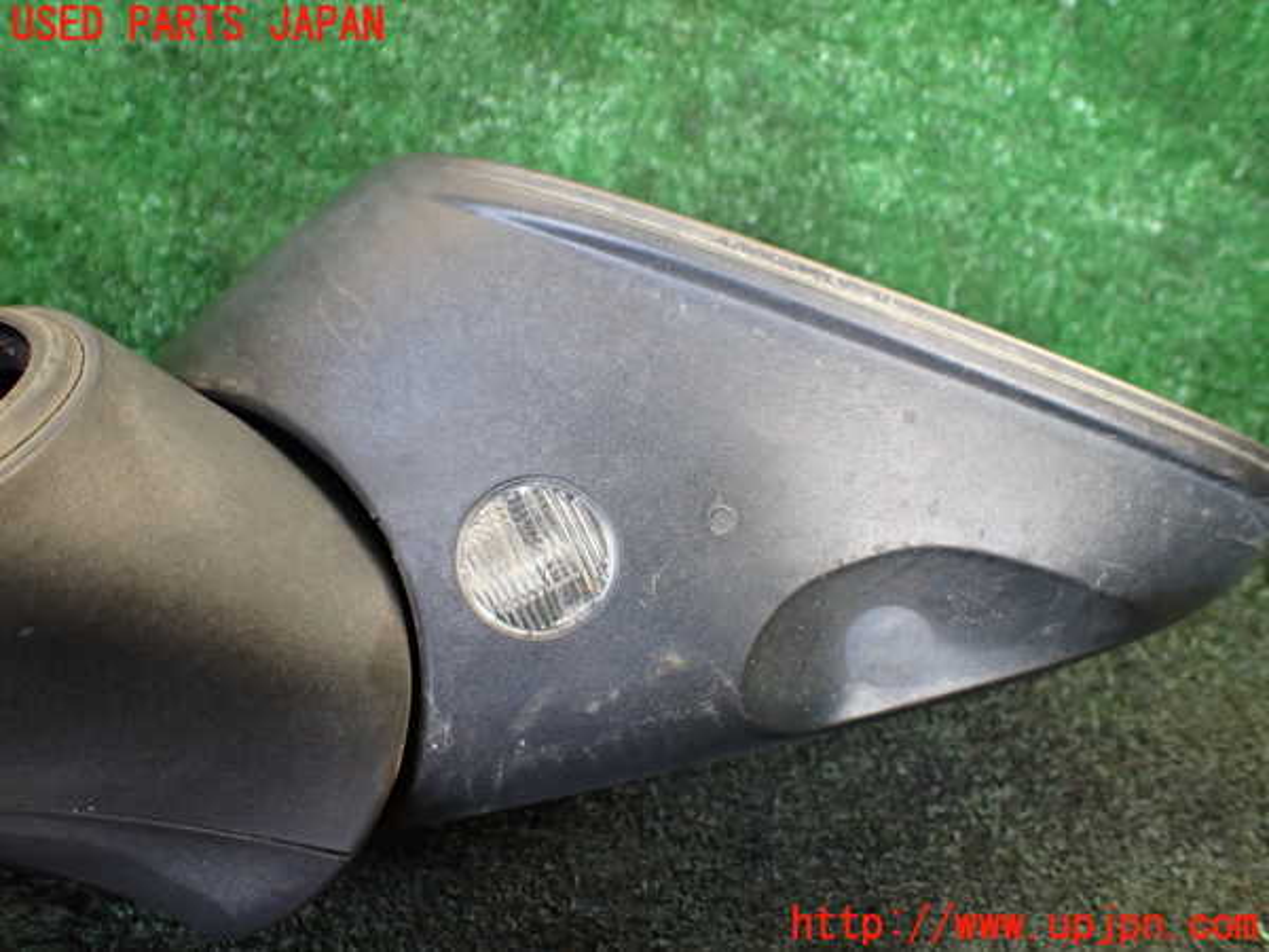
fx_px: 1100
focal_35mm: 30
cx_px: 634
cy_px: 476
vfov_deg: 46.8
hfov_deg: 60.0
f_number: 2.3
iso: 320
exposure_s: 1/125
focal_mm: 5.4
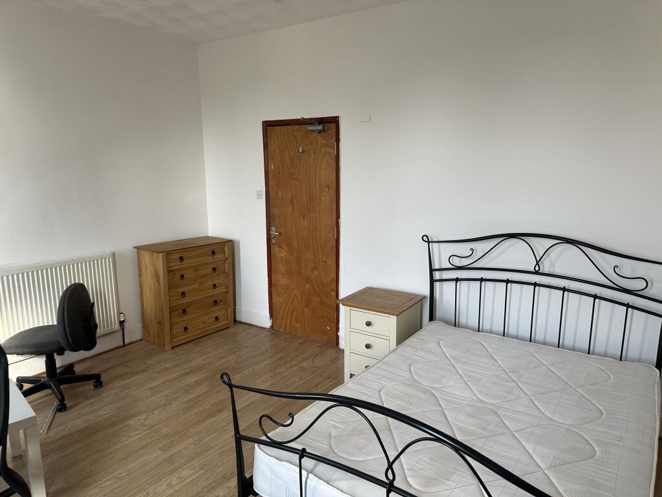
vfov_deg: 56.8
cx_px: 331
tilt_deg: -9.9
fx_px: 459
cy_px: 248
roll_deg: +0.3
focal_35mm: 24
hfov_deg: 71.6
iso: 80
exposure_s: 1/121
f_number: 1.78
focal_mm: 6.86
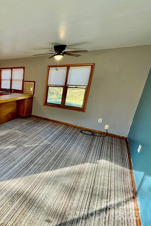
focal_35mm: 20
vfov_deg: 84.0
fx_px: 126
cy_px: 111
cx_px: -4
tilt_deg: -16.2
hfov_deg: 49.2
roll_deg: -0.7
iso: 200
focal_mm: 2.22
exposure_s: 1/99
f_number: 2.2
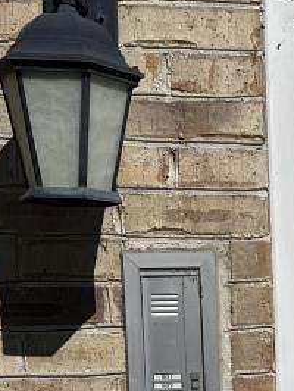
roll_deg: -0.3
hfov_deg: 13.2
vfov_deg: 19.1
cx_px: 551
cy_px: 394
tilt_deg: -5.0
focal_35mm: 100
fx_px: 1131
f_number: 1.6
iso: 50
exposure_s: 1/13333
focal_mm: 5.1
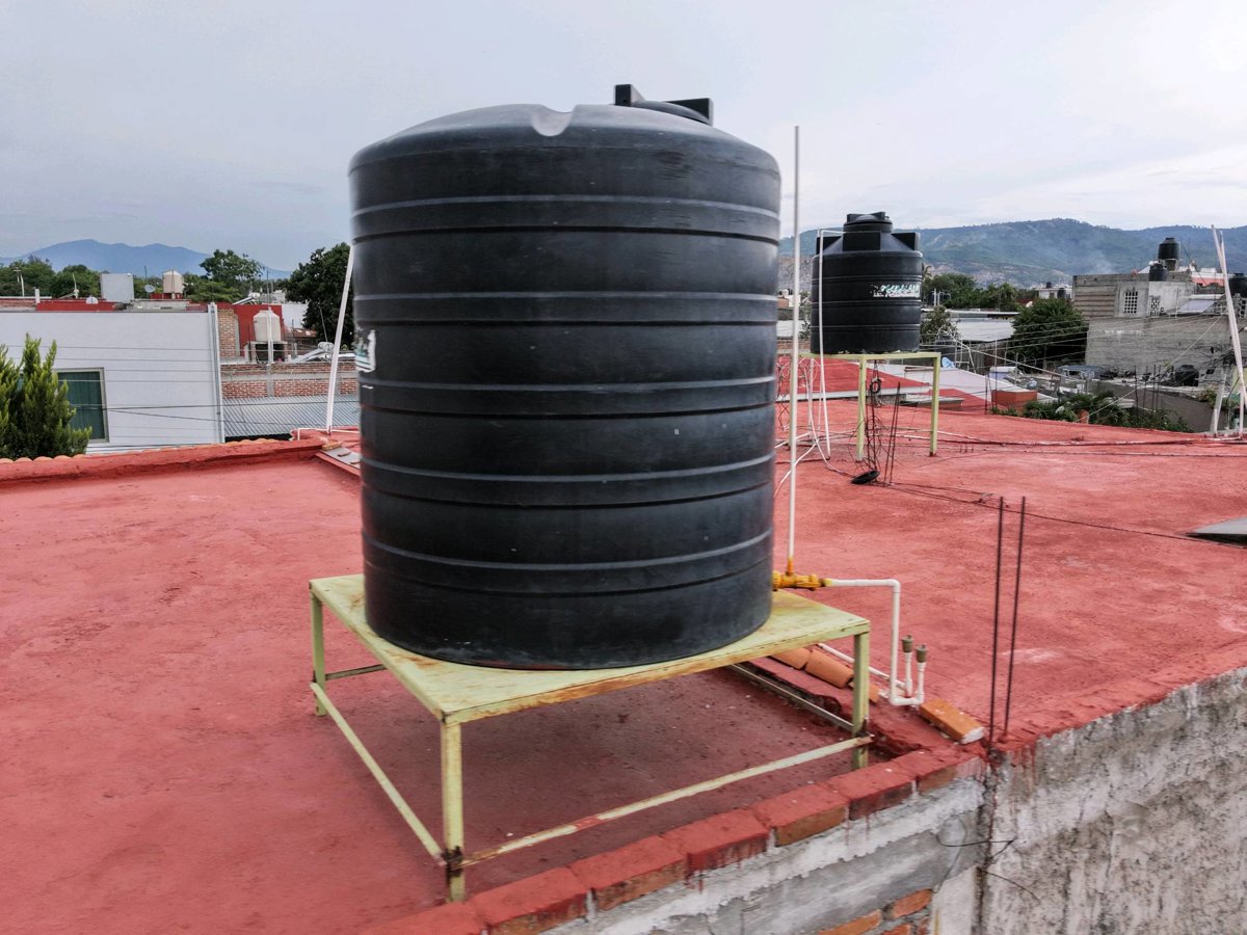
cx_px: 624
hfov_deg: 67.3
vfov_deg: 53.1
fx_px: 937
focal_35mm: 26
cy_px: 468
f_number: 1.8
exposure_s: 1/30
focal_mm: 4.85
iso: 240
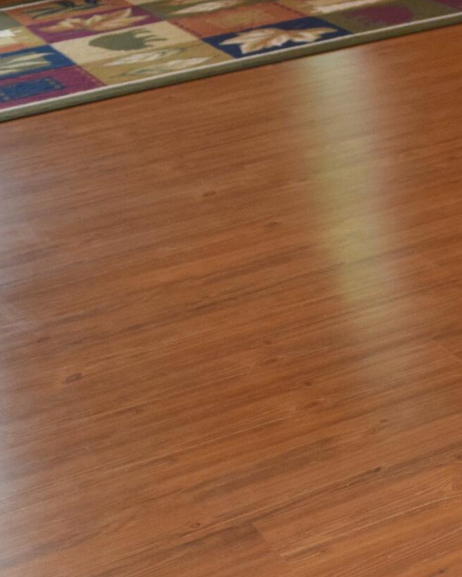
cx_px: 940
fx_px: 1589
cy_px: 179
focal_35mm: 93
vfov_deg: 20.5
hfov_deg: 13.9
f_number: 4.5
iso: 800
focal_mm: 18
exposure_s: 1/80
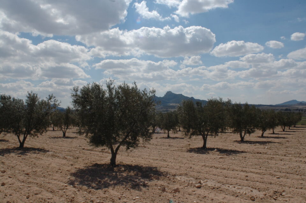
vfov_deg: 43.5
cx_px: 153
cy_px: 102
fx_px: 255
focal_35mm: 30
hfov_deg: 62.0
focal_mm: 20
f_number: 14
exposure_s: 1/800
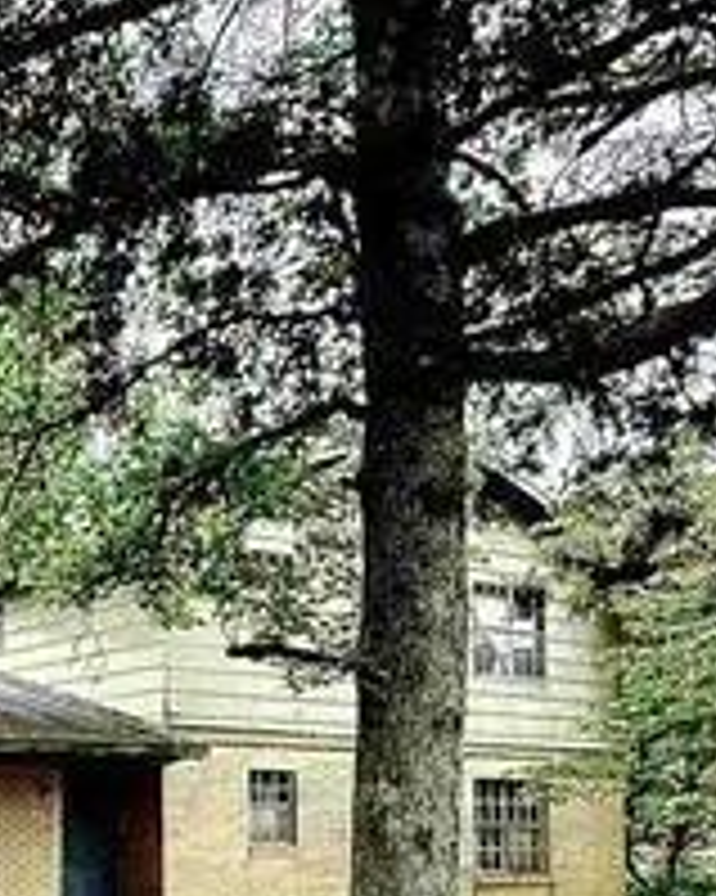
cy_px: 774
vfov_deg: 39.5
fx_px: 1166
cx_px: -252
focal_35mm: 44
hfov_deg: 27.5
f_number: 2.2
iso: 100
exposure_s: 1/99
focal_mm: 2.22
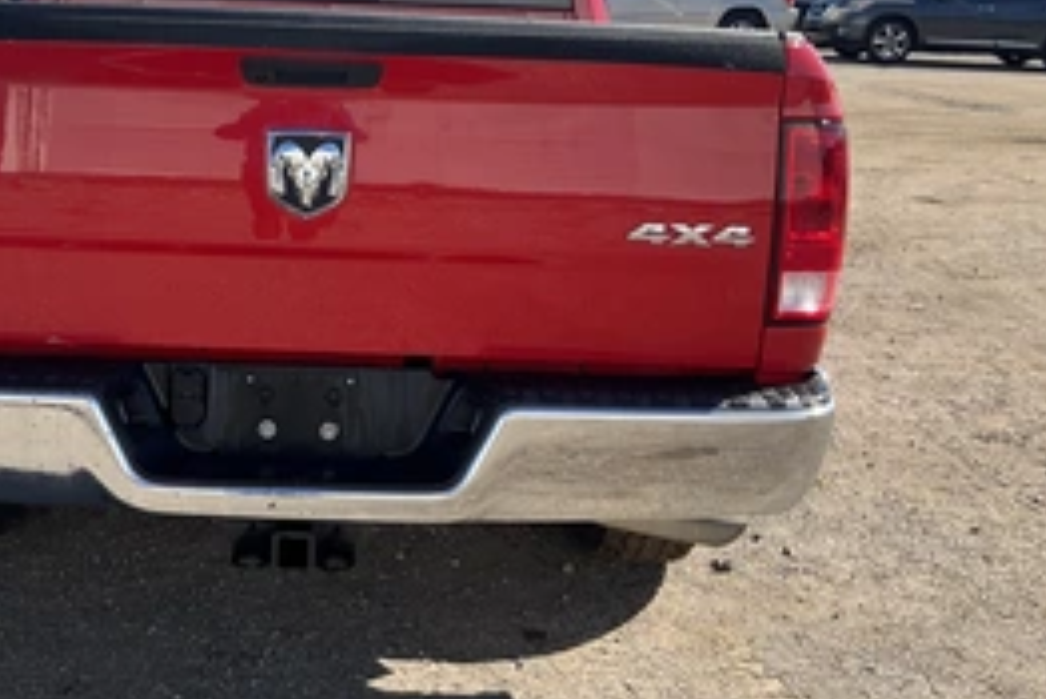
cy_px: 160
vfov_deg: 28.8
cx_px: 307
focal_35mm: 46
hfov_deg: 41.9
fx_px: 1337
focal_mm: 3
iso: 25
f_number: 1.8
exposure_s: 1/1221
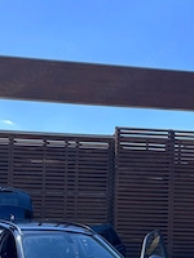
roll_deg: -2.7
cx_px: 61
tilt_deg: +2.3
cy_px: 188
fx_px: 389
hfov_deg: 27.8
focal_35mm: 52
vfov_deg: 36.1
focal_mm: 5.96
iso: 50
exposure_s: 1/1949
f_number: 1.6
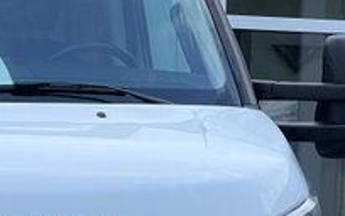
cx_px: -96
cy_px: 140
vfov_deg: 6.1
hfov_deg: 9.5
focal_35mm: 216
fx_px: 2033
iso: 25
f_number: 2
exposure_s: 1/358
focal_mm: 6
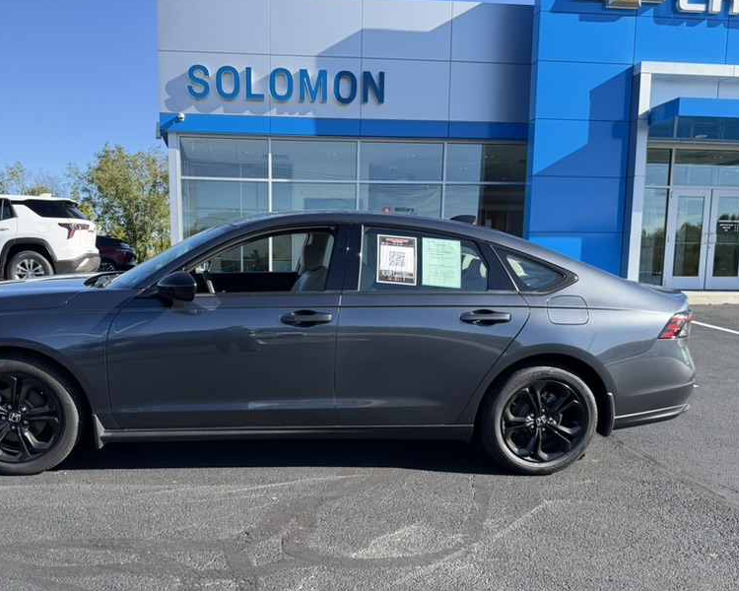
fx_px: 700
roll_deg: +0.6
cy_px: 372
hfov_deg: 55.4
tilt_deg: -8.2
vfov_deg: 45.4
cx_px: 310
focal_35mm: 32
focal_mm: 6.76
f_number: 1.78
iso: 100
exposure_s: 1/2000
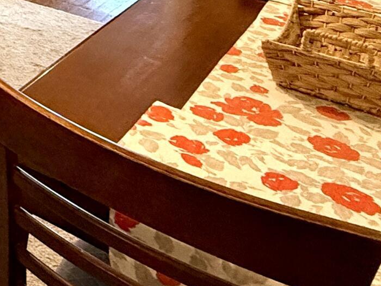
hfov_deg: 25.5
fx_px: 660
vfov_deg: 21.4
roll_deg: -0.4
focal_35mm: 60
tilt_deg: -10.3
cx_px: -168
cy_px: -113
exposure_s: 1/60
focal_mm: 2.22
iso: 320
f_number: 2.2
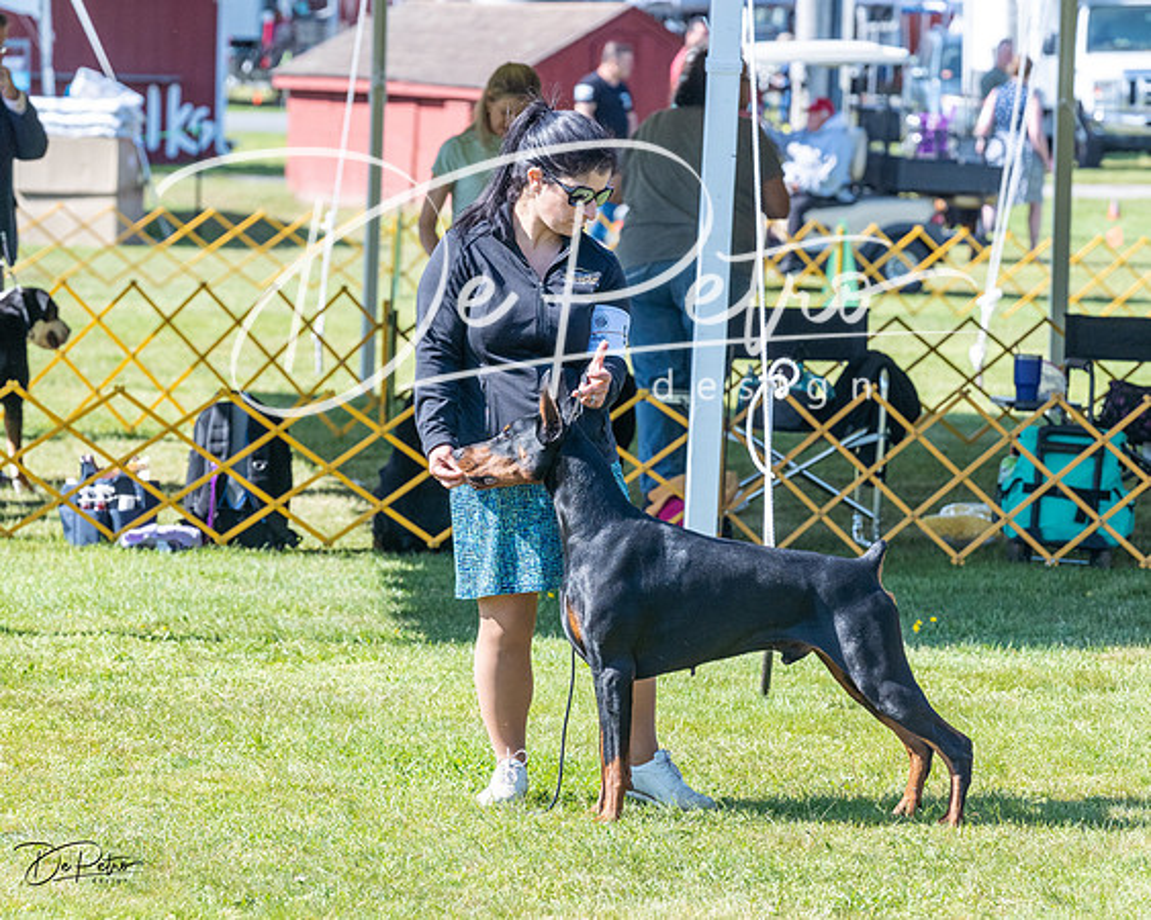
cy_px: 460
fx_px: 6635
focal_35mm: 195
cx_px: 576
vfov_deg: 7.9
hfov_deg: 9.9
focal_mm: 173
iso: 1600
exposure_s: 1/2000
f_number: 6.3
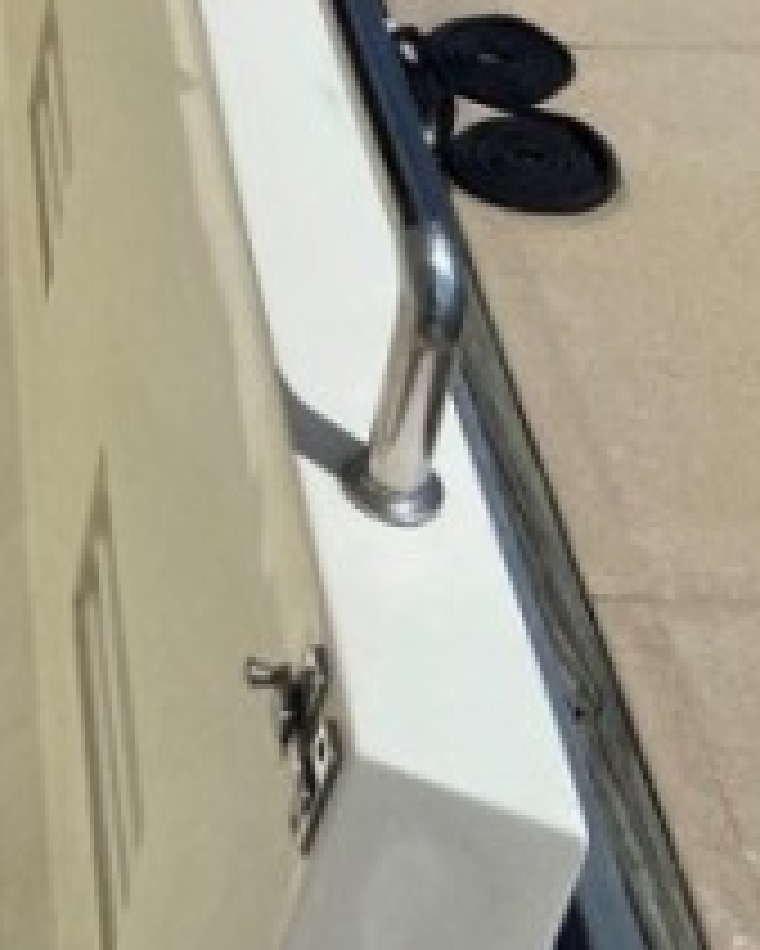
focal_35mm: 72
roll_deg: +2.1
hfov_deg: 20.0
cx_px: -153
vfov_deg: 25.0
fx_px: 2023
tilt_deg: -31.0
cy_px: -32
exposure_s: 1/9615
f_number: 1.8
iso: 32
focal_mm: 4.25
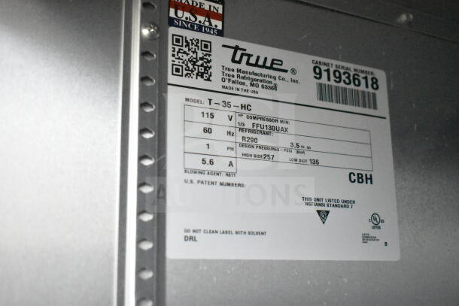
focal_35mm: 46
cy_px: 153
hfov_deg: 42.3
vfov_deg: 29.0
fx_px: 593
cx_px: 230
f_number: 4.2
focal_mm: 31
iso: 18000
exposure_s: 1/50
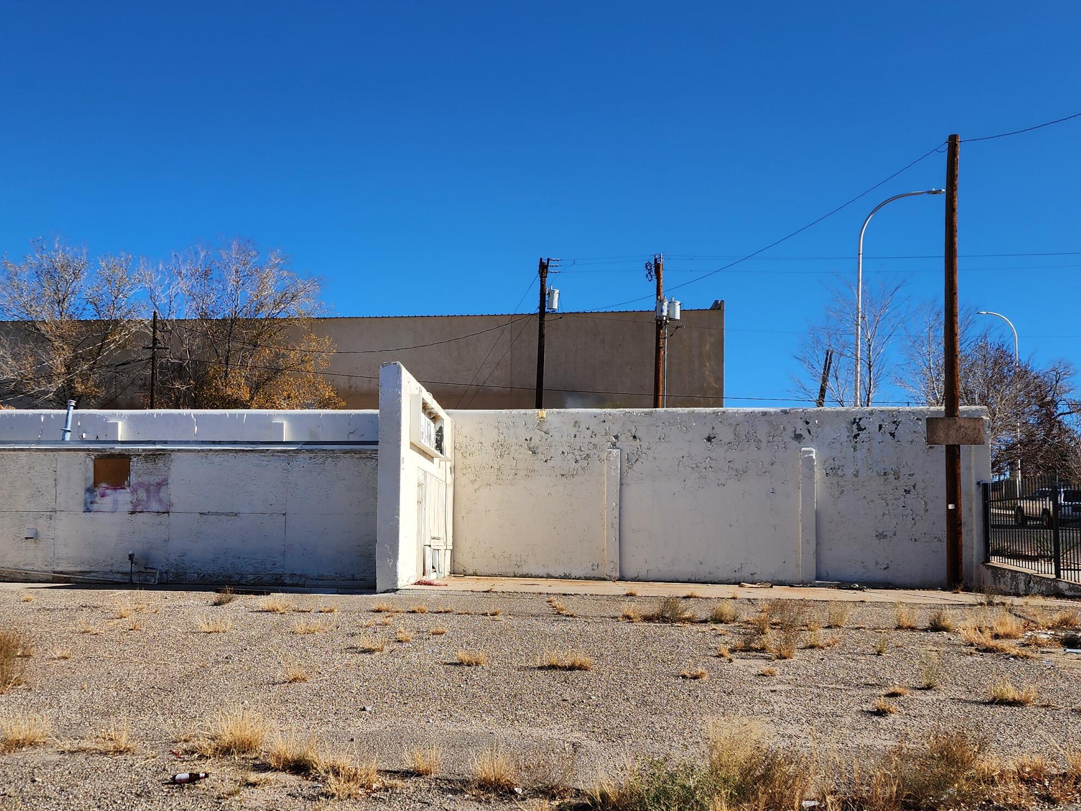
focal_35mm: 35
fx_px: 1093
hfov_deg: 52.1
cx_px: 408
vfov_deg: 40.6
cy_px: 481
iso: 12
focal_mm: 6.4
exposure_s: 1/1497
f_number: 1.8
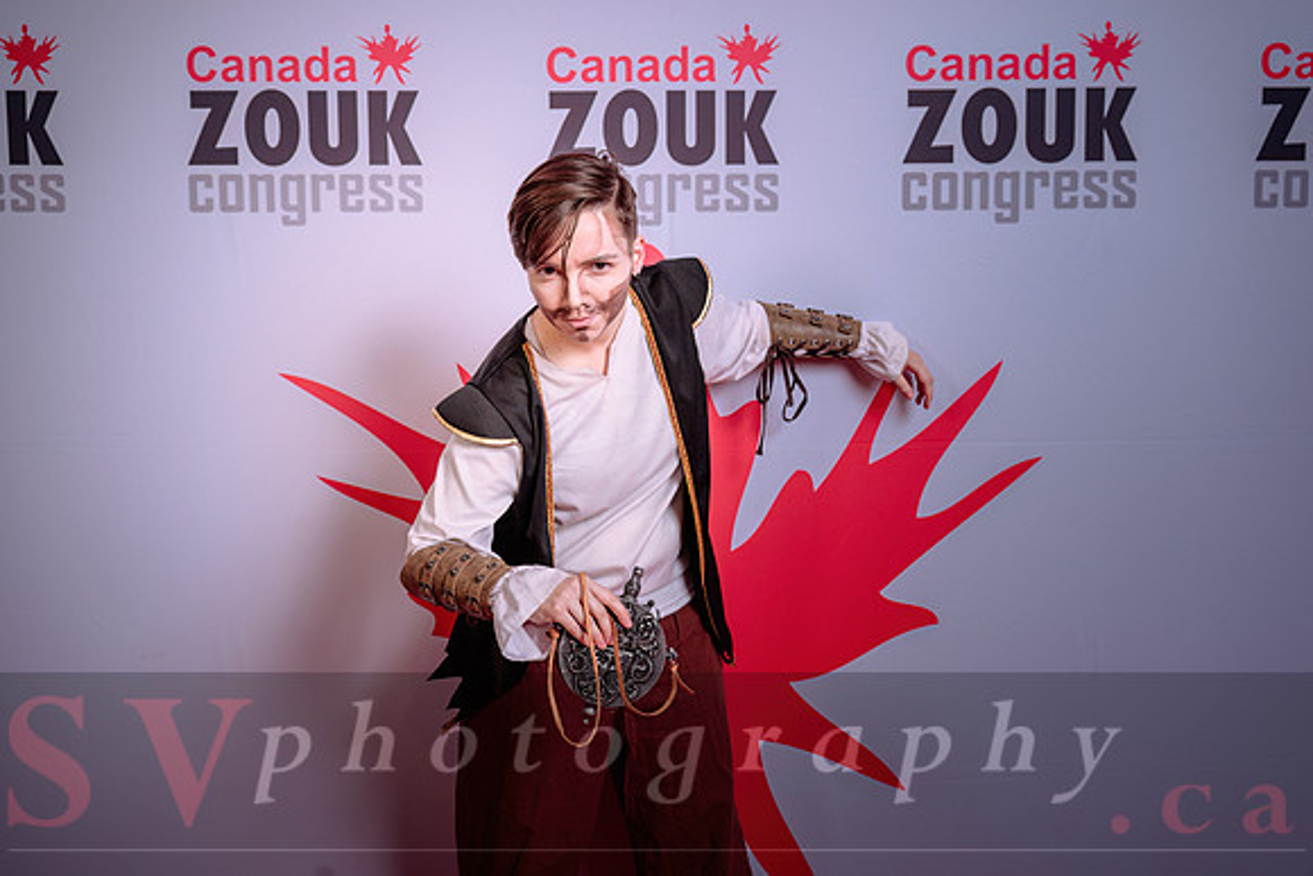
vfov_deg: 36.0
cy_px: 438
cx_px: 656
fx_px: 1350
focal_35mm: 37
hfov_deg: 51.9
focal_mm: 37
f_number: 5
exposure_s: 1/160
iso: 100
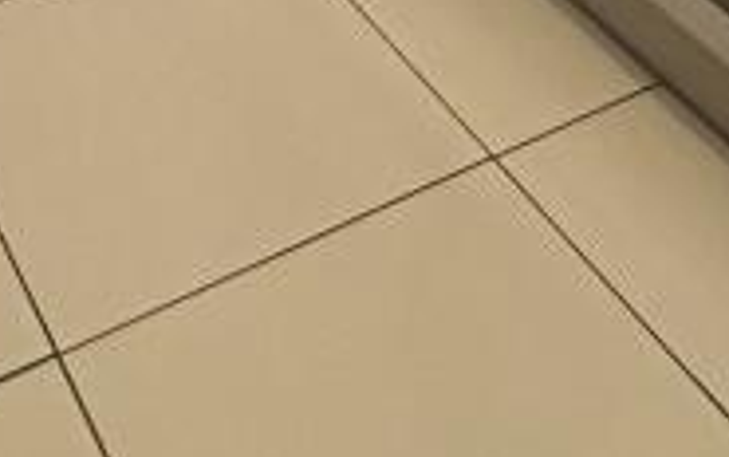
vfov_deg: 10.1
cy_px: -1032
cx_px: 319
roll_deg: -2.2
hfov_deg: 25.2
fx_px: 1631
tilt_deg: -0.8
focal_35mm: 82
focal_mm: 2.22
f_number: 2.2
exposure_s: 1/99
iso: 160
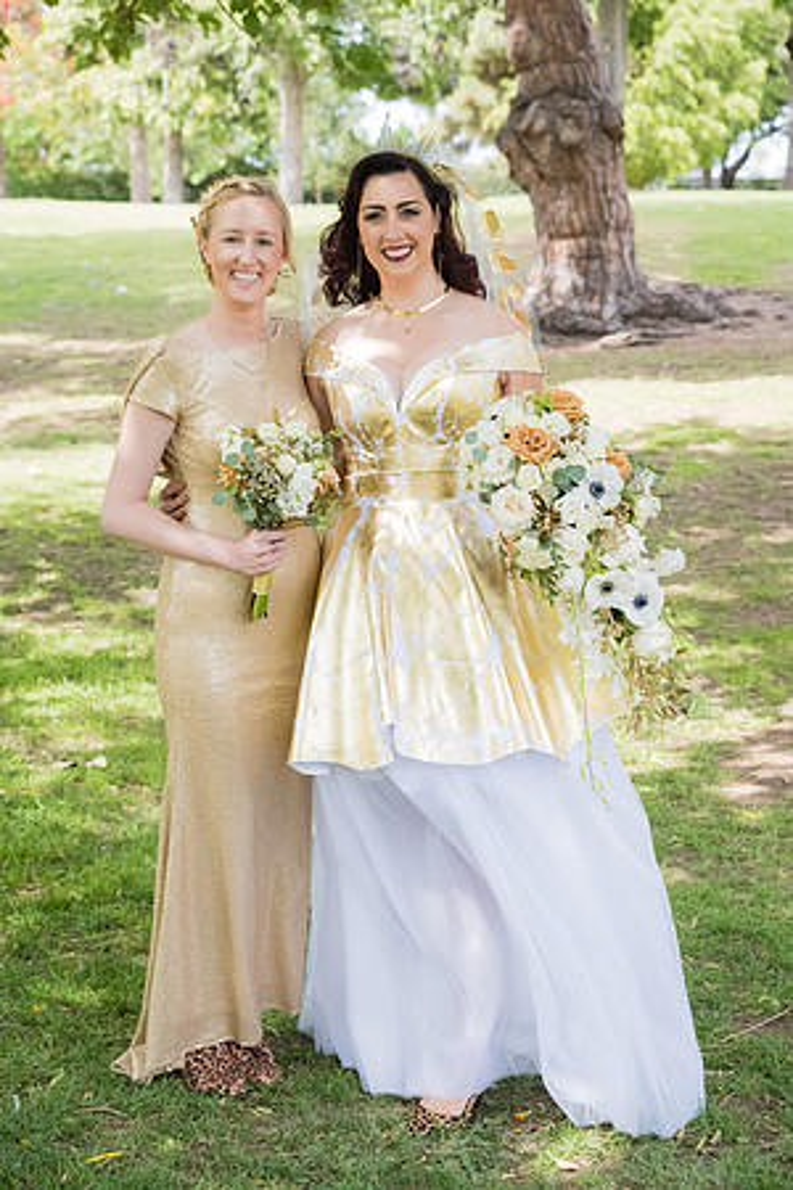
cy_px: 595
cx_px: 396
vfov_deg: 28.8
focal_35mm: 70
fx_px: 2313
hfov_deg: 19.5
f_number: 5.6
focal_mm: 70
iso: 1250
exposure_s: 1/1000
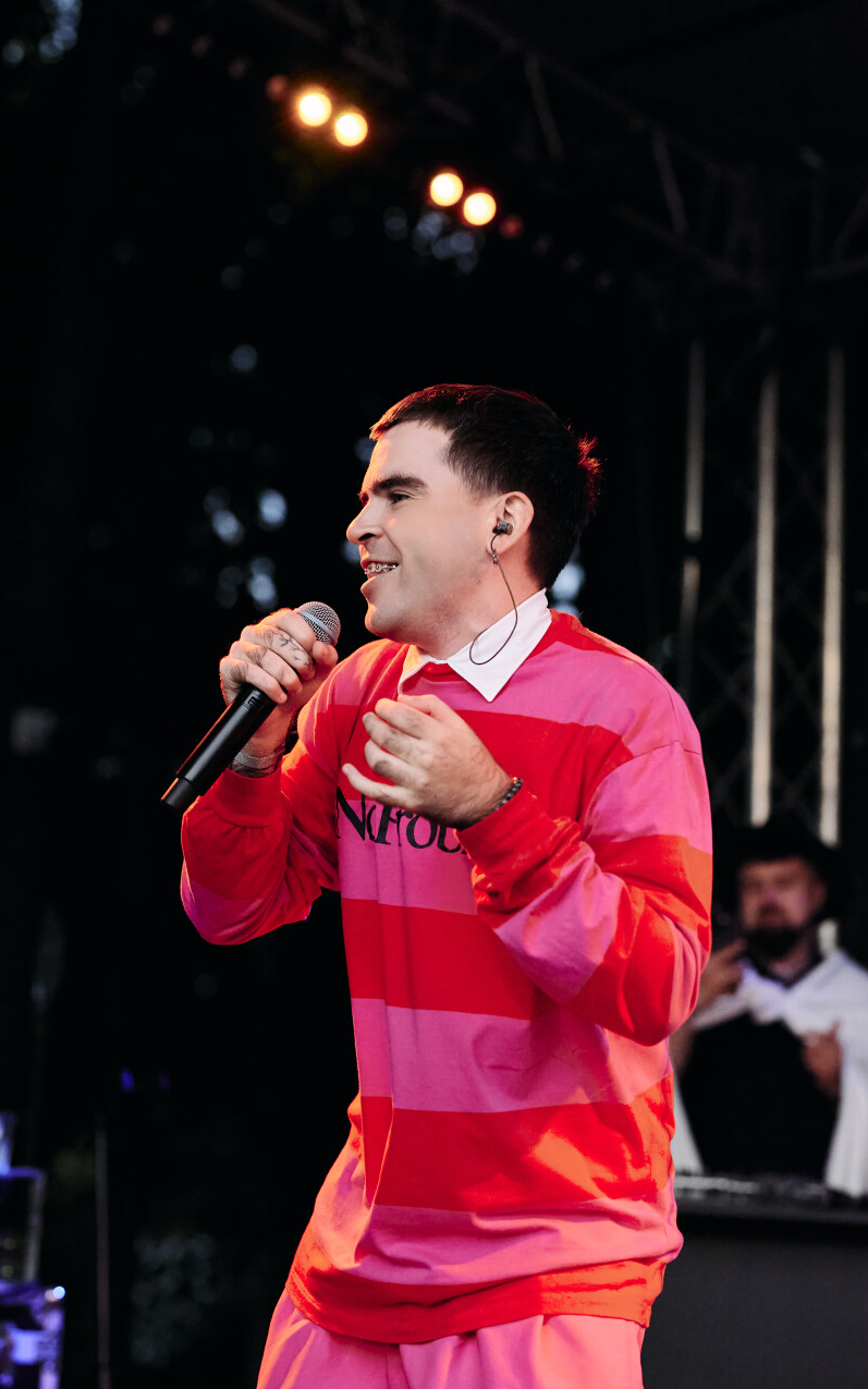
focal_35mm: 87
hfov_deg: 15.0
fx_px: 3293
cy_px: 696
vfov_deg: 23.8
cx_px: 455
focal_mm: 85
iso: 1000
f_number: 2.8
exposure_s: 1/800
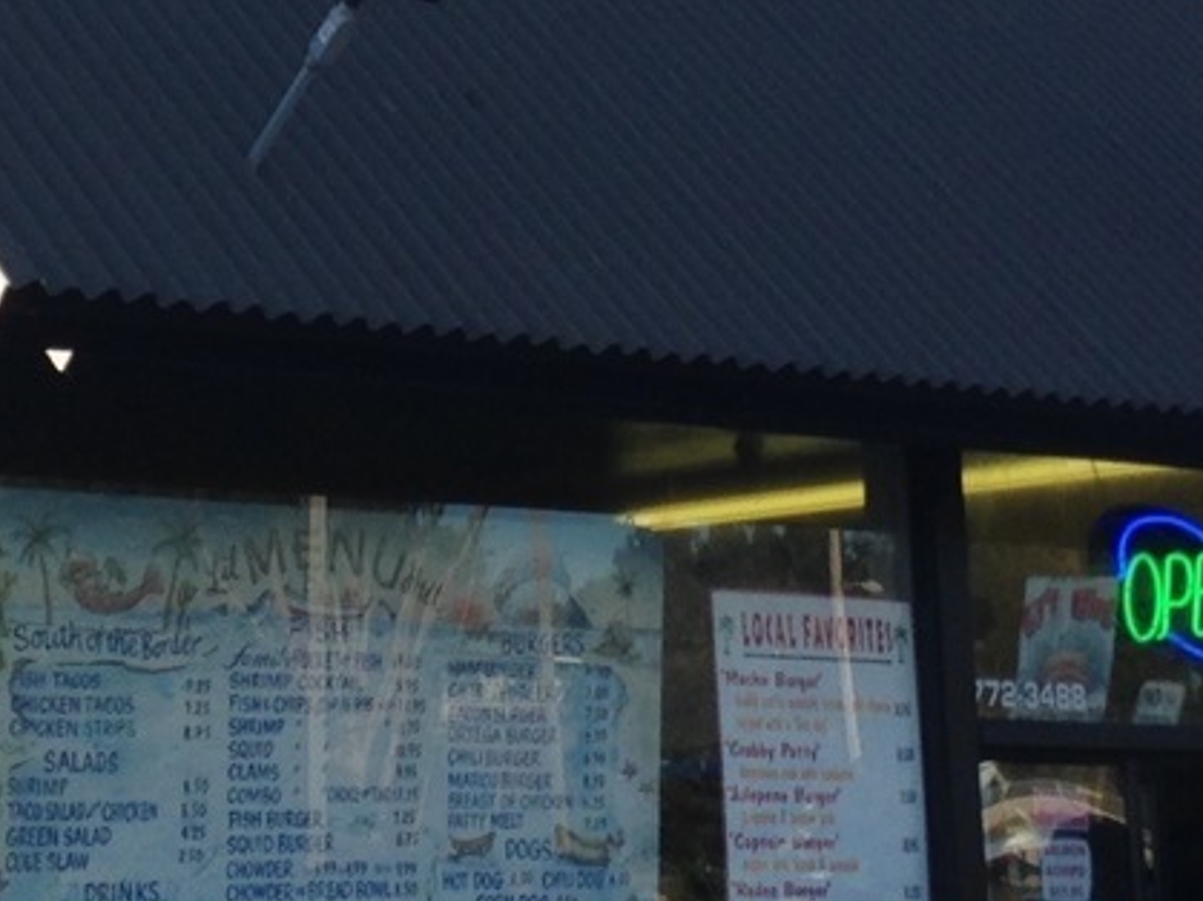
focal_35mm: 126
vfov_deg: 11.6
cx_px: 264
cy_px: -3
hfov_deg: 15.6
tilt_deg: +12.2
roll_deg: -0.3
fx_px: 4378
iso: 50
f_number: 2.4
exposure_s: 1/723
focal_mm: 4.12
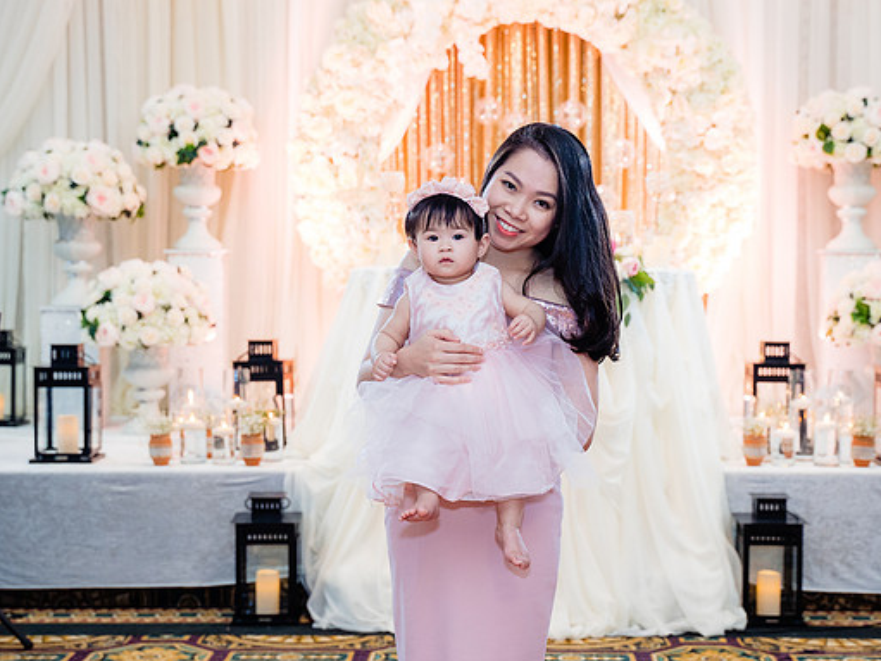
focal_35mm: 65
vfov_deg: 22.6
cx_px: 483
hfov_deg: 29.8
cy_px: 338
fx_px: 1654
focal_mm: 48
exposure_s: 1/160
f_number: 3.5
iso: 1600
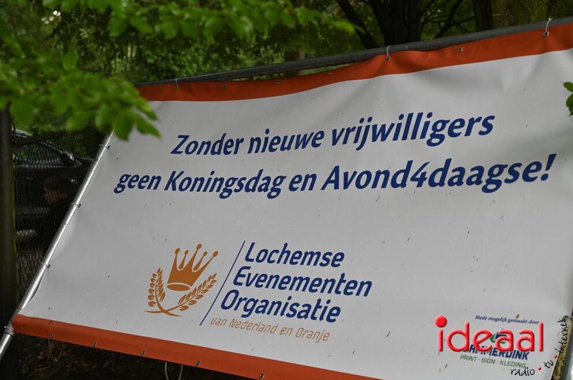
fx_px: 986
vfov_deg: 21.9
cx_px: 286
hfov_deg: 32.4
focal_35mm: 62
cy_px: 190
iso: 280
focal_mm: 62
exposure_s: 1/60
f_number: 4
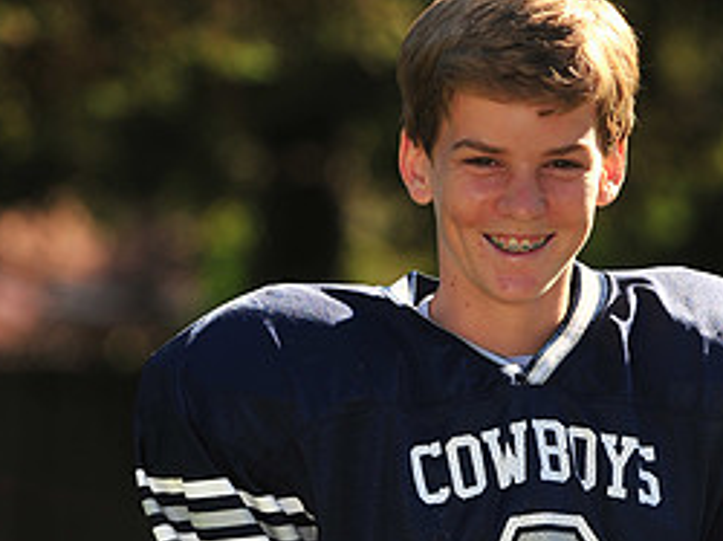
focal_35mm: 402
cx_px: 538
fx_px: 8388
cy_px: 605
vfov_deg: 3.7
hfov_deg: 4.9
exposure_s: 1/800
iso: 200
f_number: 4.5
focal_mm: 180
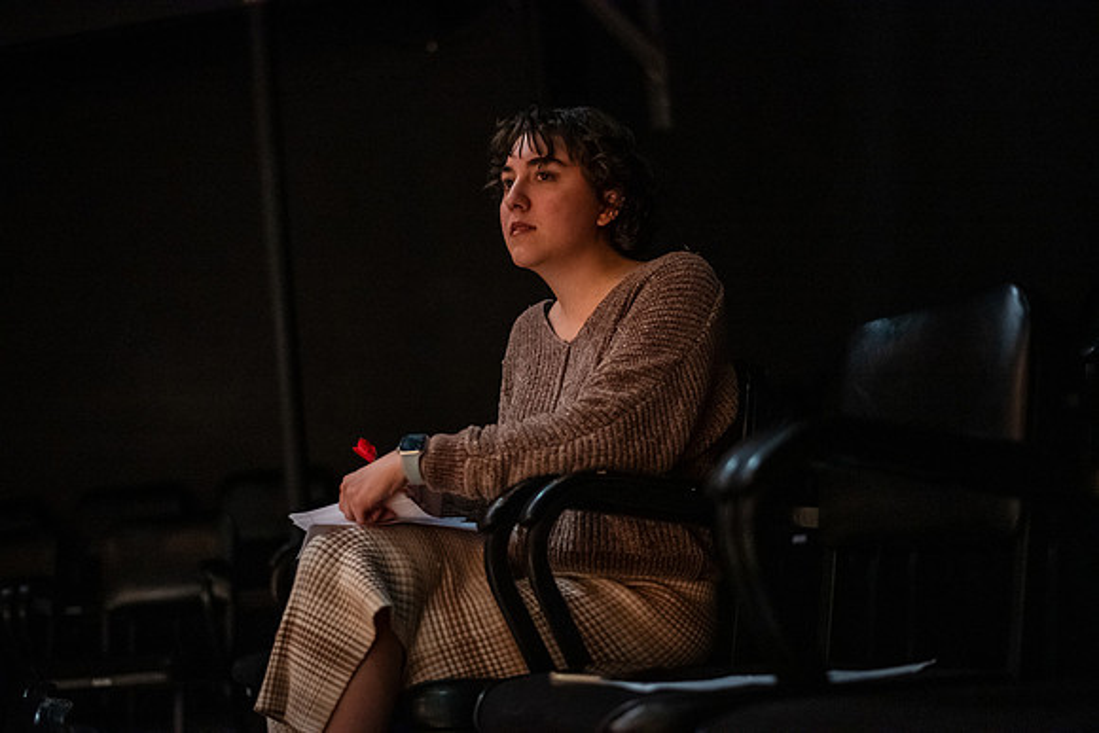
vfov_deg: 27.0
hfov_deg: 39.6
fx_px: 1527
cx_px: 550
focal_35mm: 50
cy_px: 366
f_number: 1.8
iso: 16000
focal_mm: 50
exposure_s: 1/100
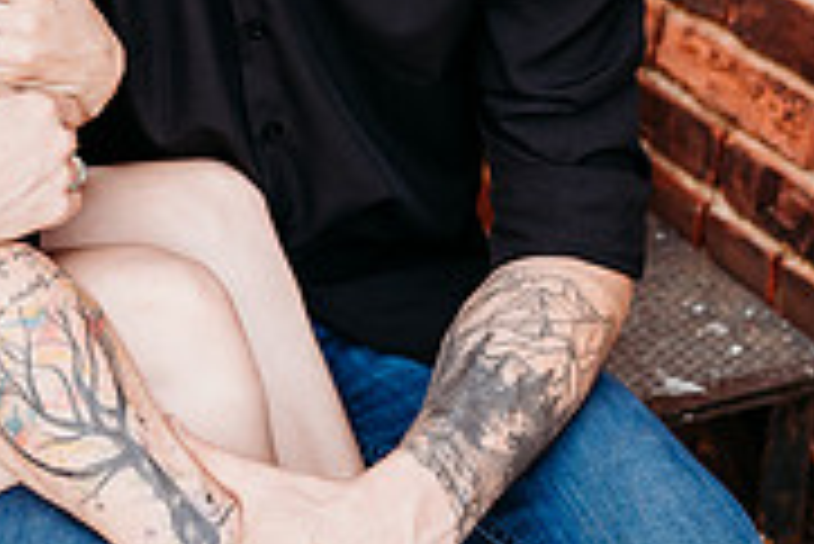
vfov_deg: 16.4
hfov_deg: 25.7
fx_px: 1742
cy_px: -232
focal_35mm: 77
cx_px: 126
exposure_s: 1/500
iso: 100
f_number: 2.8
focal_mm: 24
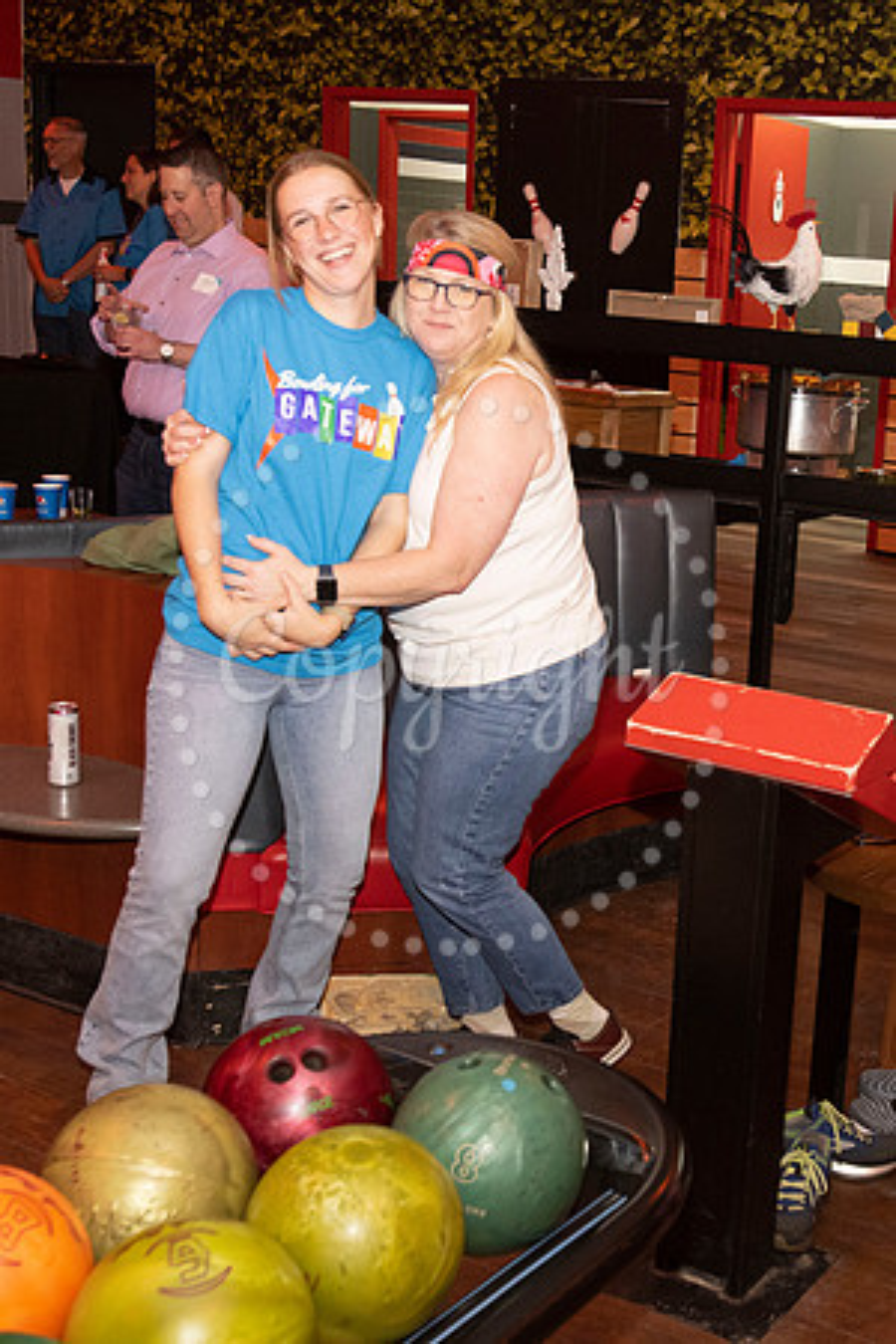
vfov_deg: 43.6
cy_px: 672
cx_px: 745
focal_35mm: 45
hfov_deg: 29.1
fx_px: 1680
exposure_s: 1/80
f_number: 5.6
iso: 2500
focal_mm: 30
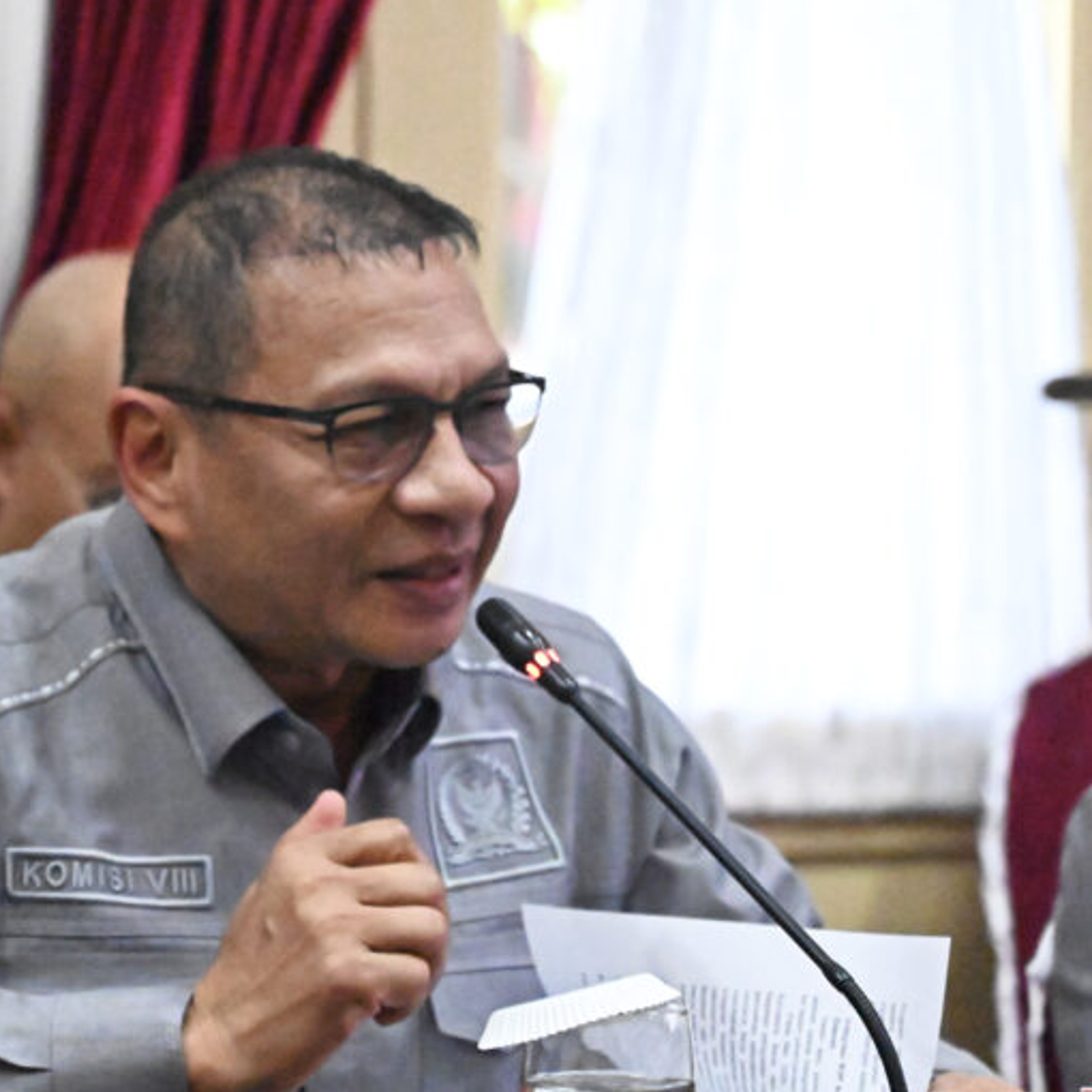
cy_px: 545
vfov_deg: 6.8
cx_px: 321
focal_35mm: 256
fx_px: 9137
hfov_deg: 6.8
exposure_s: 1/640
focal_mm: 200
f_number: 6.3
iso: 40000
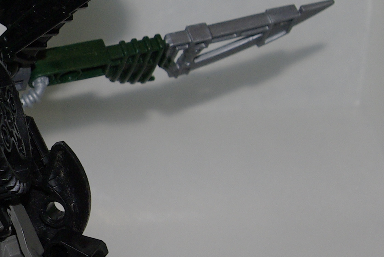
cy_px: 87
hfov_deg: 10.9
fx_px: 1941
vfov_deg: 7.6
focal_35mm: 182
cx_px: -188
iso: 400
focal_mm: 35
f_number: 8
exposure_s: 1/45
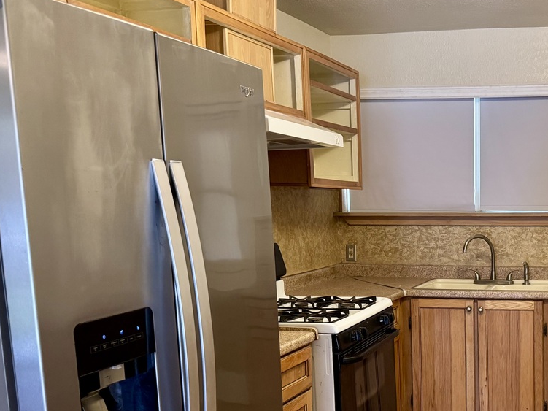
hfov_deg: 38.7
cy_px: 296
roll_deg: +0.4
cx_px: 482
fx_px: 728
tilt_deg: -8.4
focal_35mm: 46
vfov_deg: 31.1
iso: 400
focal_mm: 6.76
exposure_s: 1/60
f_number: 1.78
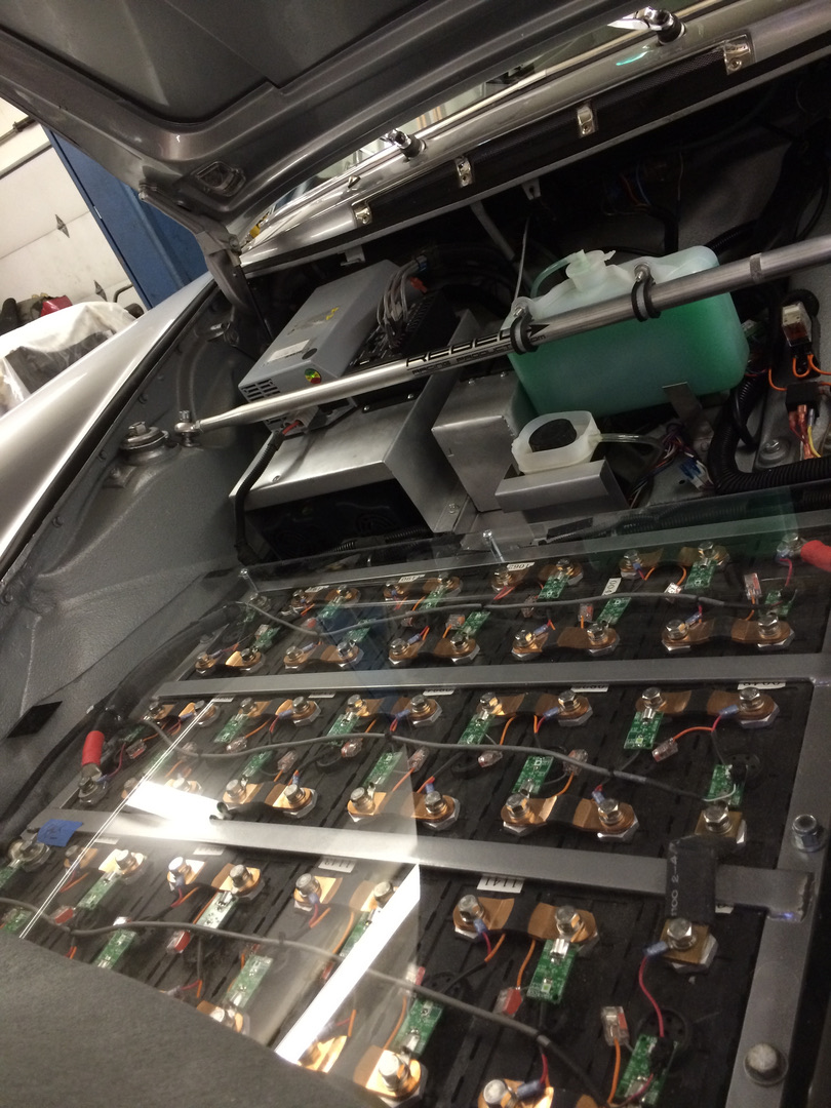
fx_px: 960
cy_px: 554
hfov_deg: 46.8
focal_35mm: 30
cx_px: 416
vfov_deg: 60.0
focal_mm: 4.12
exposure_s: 1/30
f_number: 2.2
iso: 200
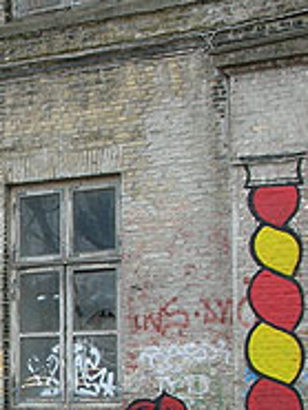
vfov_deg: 14.9
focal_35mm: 131
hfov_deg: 11.0
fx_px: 1552
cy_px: 351
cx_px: -111
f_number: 3.4
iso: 50
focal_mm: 9.1
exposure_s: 1/93.5
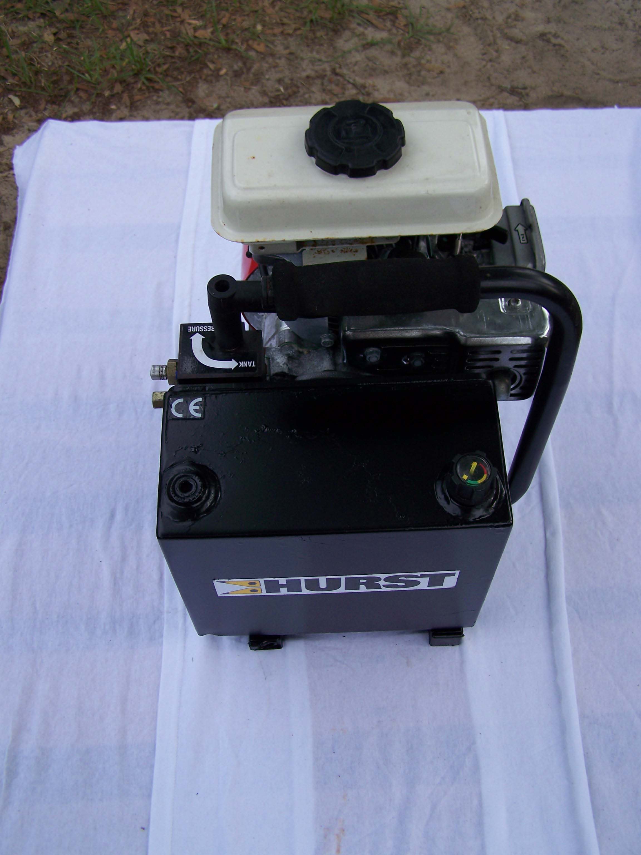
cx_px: 320
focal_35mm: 38
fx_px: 938
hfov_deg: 37.7
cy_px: 428
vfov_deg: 49.0
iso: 64
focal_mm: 6.3
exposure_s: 1/250
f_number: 2.8
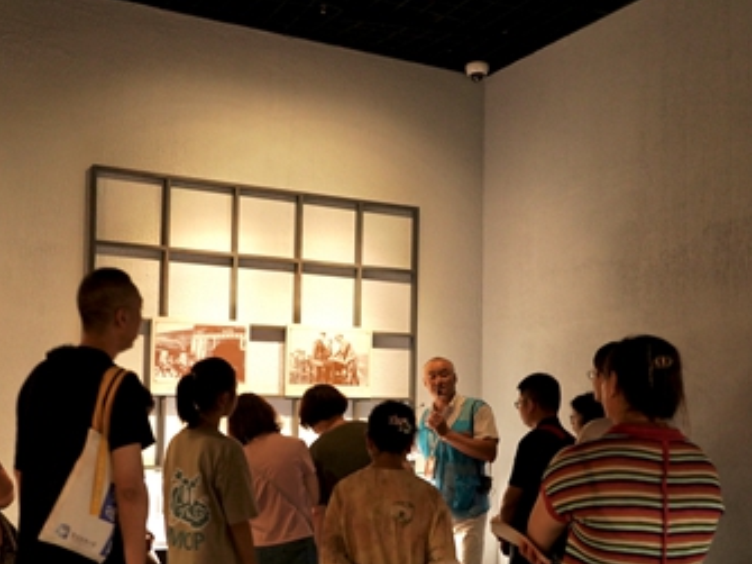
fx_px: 934
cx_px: 361
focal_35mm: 43
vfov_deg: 33.3
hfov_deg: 43.9
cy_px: 367
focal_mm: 30
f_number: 4
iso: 3200
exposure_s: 1/50
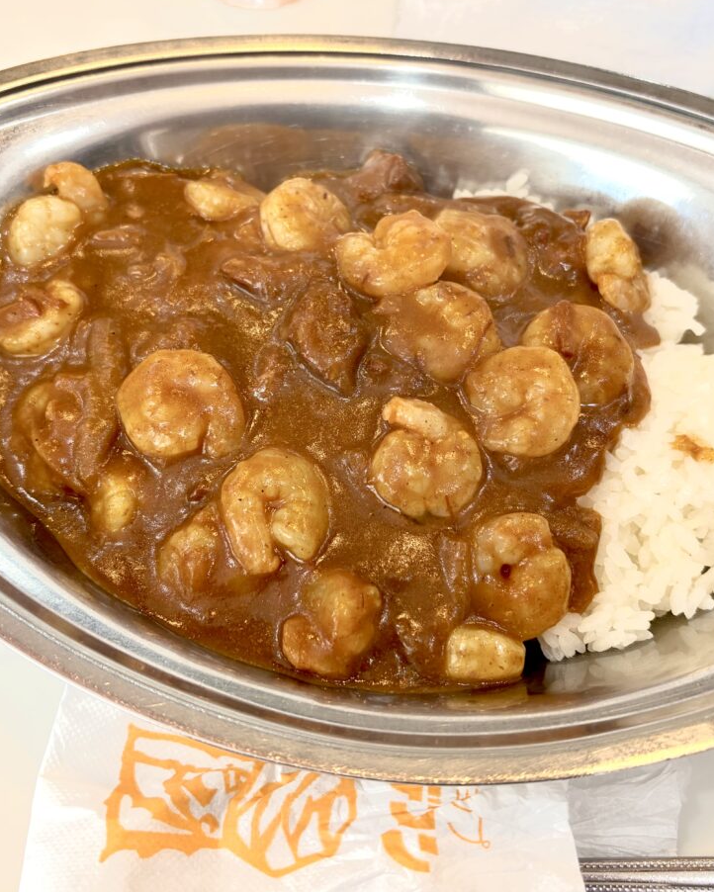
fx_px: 951
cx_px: 360
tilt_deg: -60.5
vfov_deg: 50.3
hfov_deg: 41.2
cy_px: 434
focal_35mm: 36
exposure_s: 1/169
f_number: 1.6
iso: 50
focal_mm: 5.96
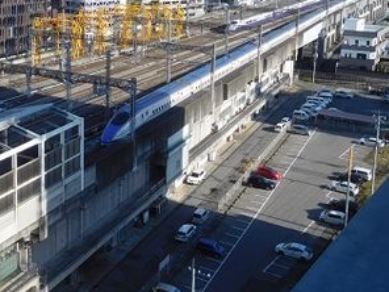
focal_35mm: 54
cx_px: 97
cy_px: 61
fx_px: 607
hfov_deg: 34.8
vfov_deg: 26.6
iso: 125
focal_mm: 4.5
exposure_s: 1/1000
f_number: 3.4
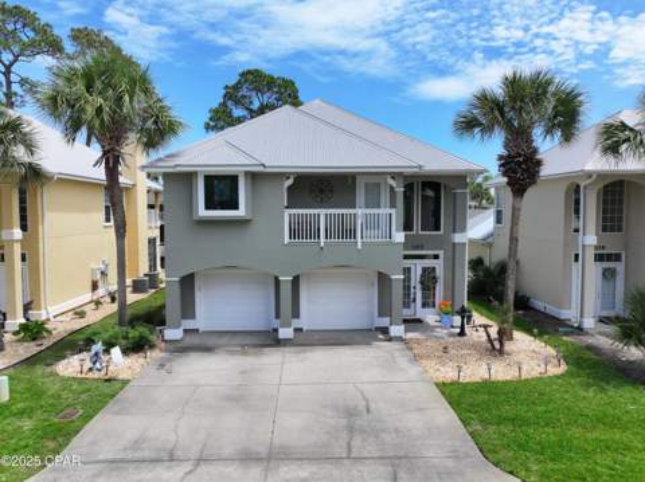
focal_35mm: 24
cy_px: 241
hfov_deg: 71.7
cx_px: 322
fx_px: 447
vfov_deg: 56.7
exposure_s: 1/1600
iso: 140
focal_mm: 12.29
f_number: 2.8
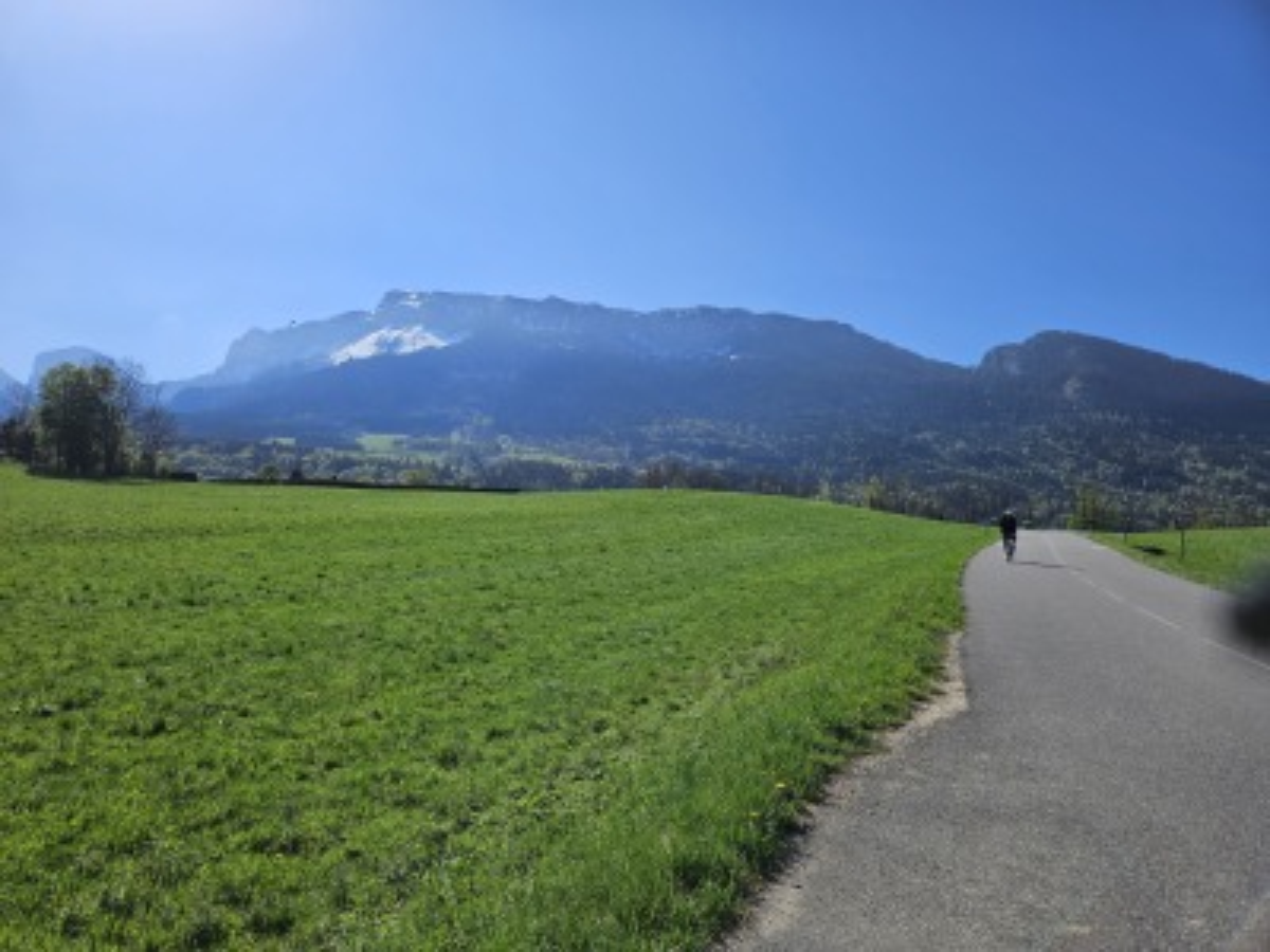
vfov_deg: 58.9
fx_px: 844
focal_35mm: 23
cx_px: 635
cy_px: 476
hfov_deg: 73.9
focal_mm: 5.4
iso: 25
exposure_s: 1/3579
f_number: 1.8
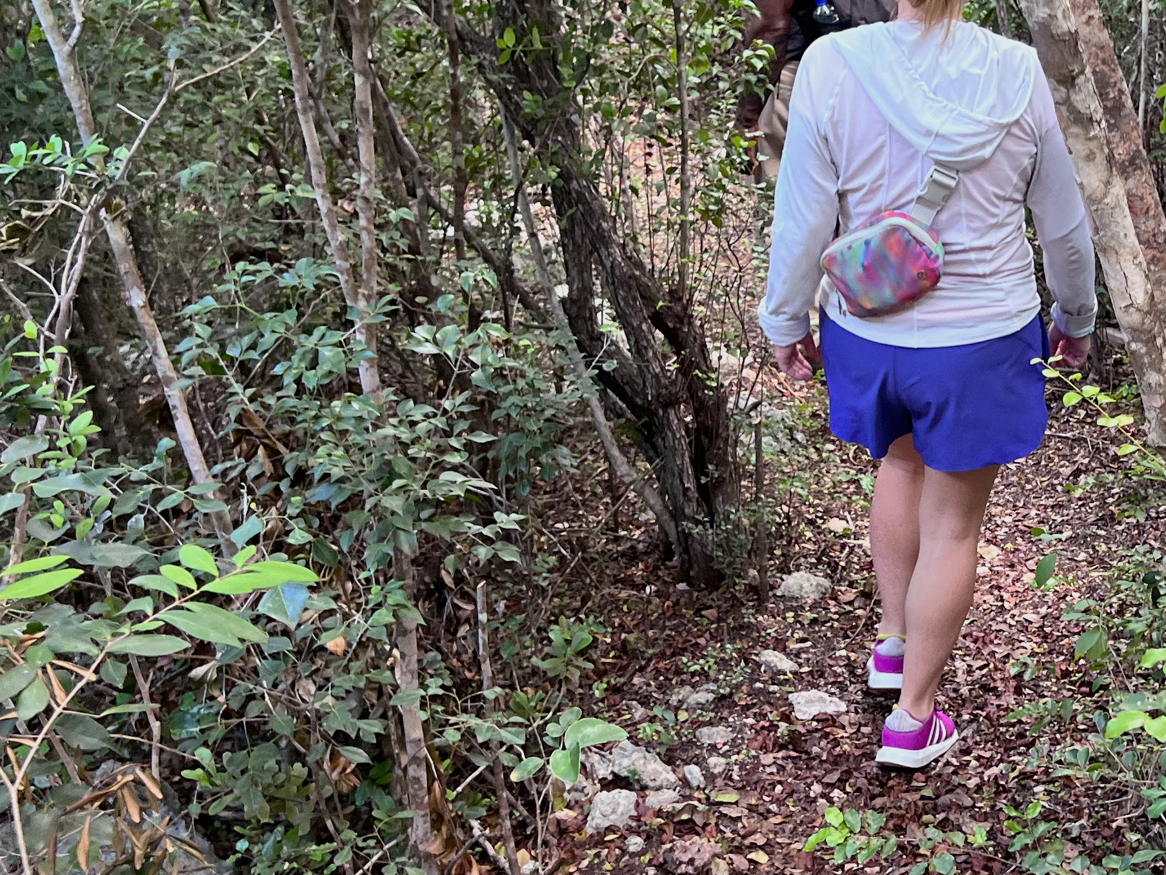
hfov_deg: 32.0
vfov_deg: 25.2
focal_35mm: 58
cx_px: 996
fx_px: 1954
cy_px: 417
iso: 125
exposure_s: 1/114
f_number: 1.5
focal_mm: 5.7
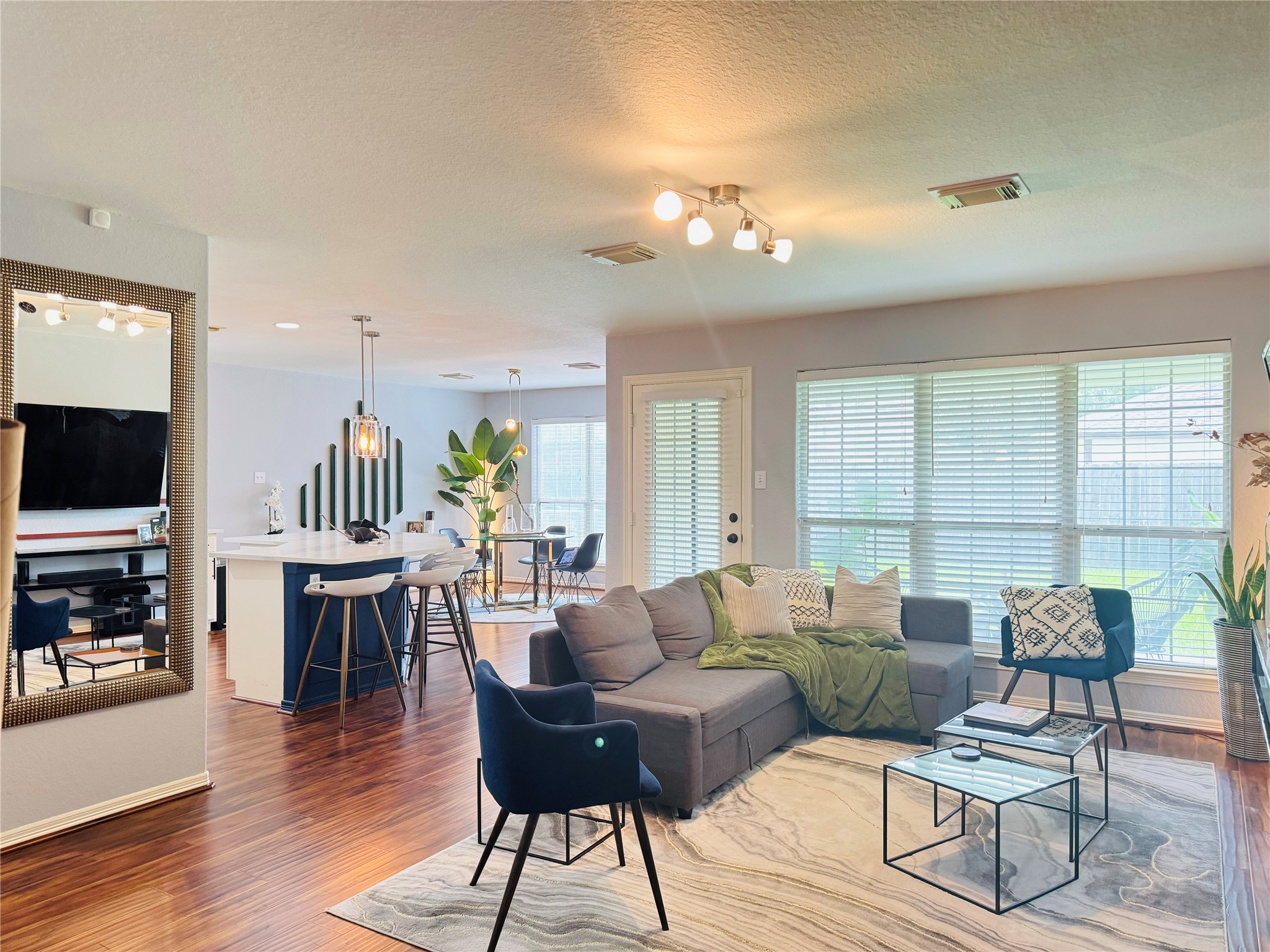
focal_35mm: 24
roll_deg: -0.3
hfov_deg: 71.6
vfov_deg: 56.8
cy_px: 476
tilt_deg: -0.4
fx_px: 881
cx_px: 635
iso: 320
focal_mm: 6.76
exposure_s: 1/60
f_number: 1.78
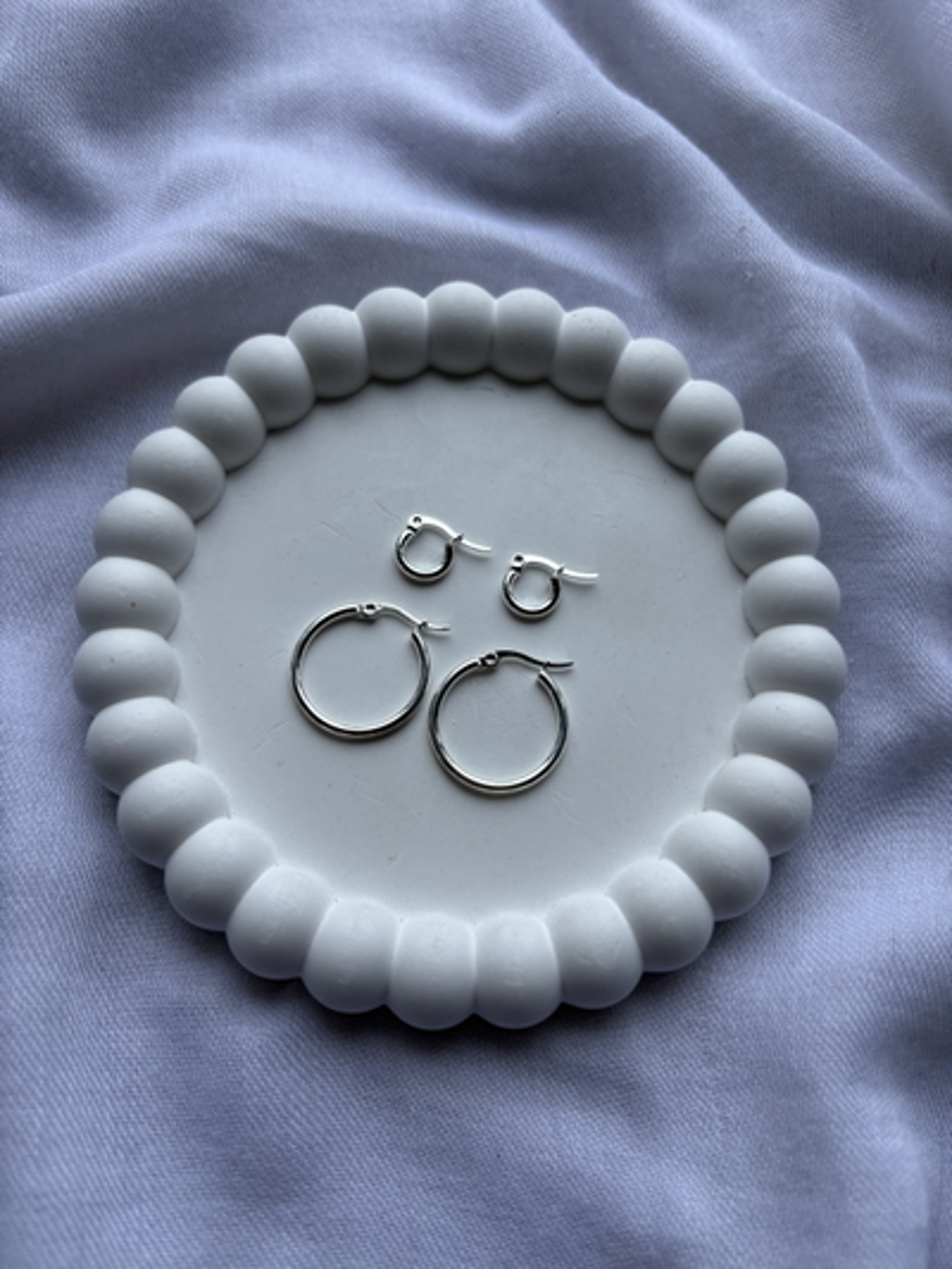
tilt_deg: -71.9
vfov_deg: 67.3
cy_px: 634
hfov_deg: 53.1
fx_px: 953
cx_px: 476
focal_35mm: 26
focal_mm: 5.96
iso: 50
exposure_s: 1/1667
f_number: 1.6
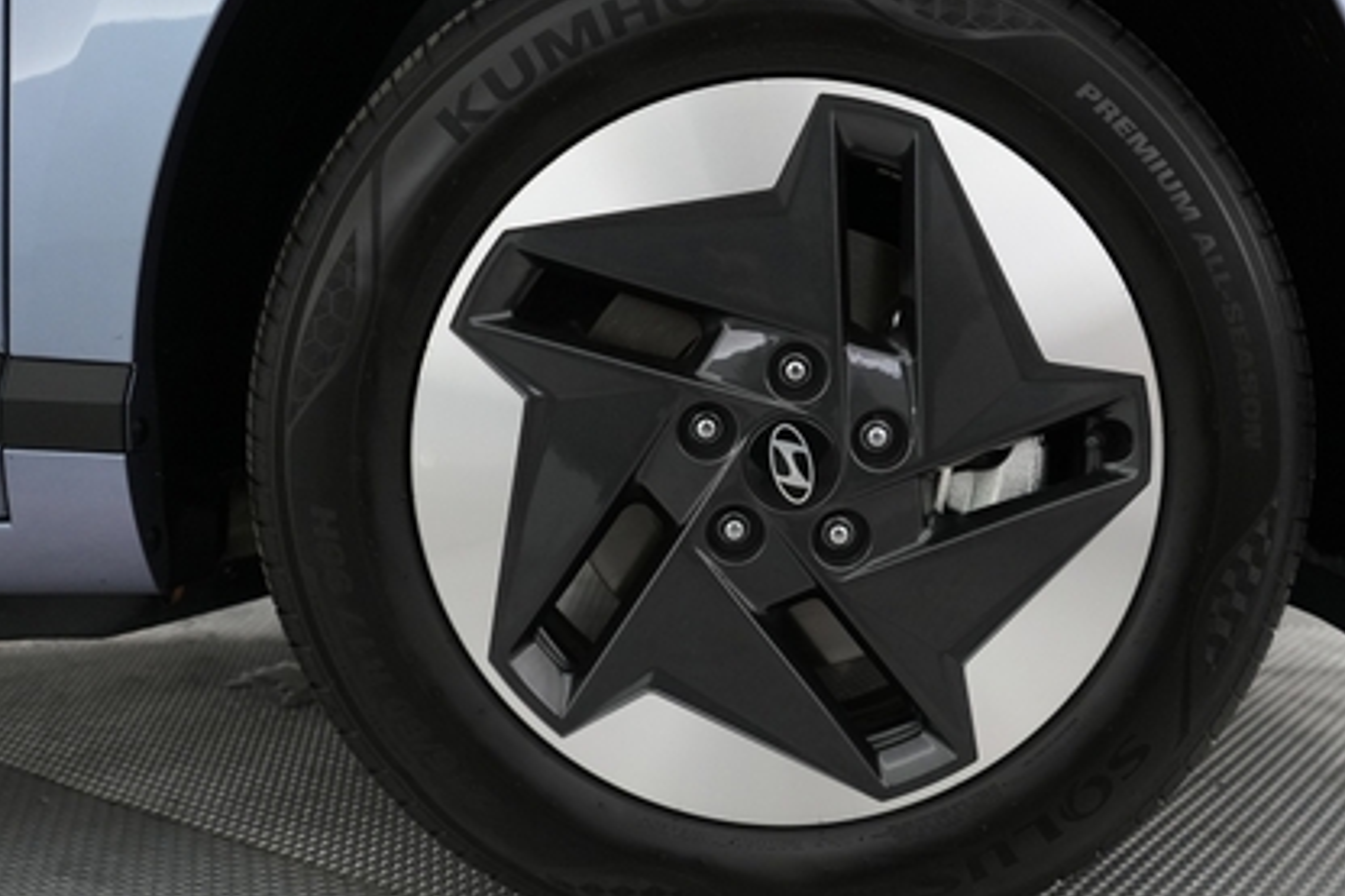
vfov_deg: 33.4
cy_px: 463
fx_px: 1494
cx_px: 789
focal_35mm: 40
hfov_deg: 48.3
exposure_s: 1/160
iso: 2500
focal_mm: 26
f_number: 2.8
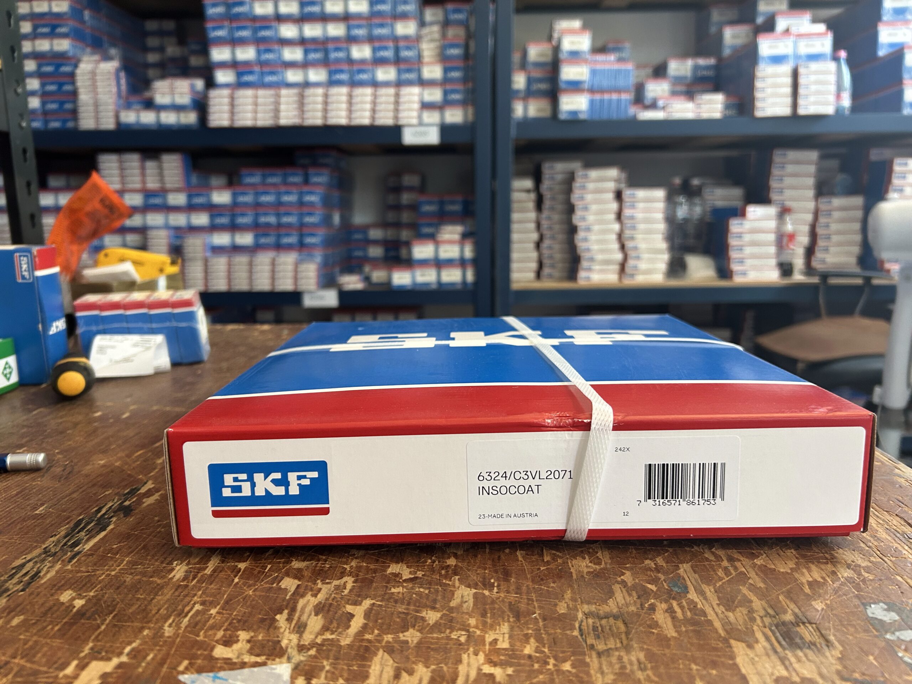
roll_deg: +1.7
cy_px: 342
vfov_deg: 53.1
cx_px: 456
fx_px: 685
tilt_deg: -10.7
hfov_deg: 67.3
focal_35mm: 26
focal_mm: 5.7
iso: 200
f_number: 1.5
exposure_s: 1/60
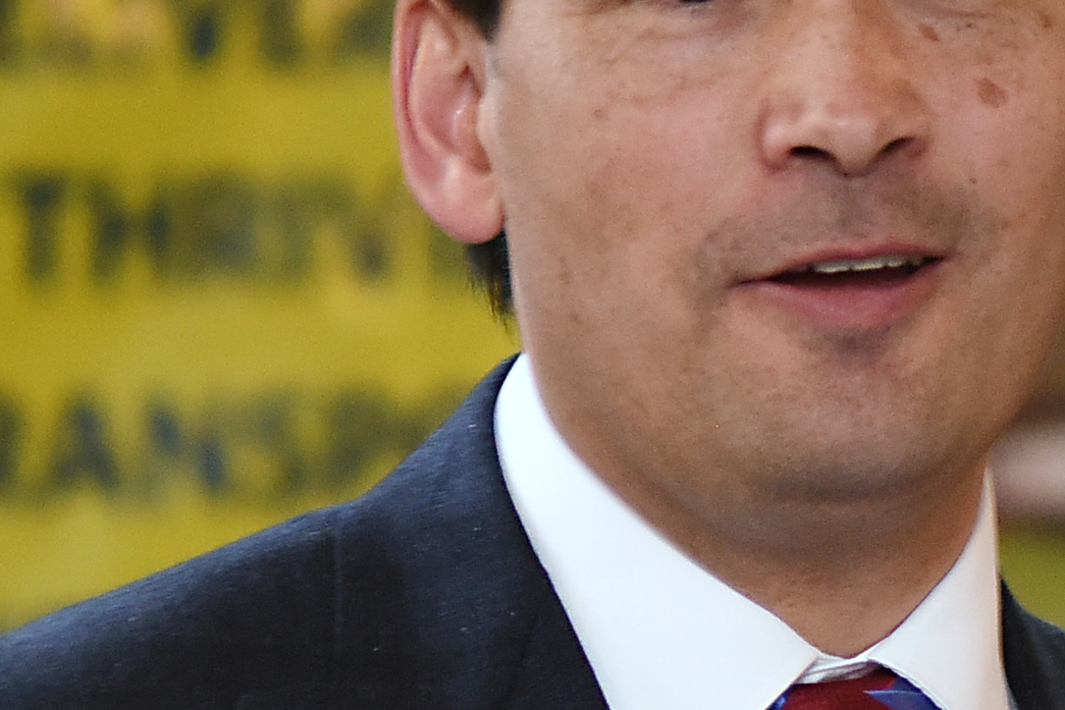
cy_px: 541
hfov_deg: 2.1
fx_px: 28905
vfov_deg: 1.4
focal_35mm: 977
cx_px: 752
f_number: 2.8
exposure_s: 1/125
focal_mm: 185
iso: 1800
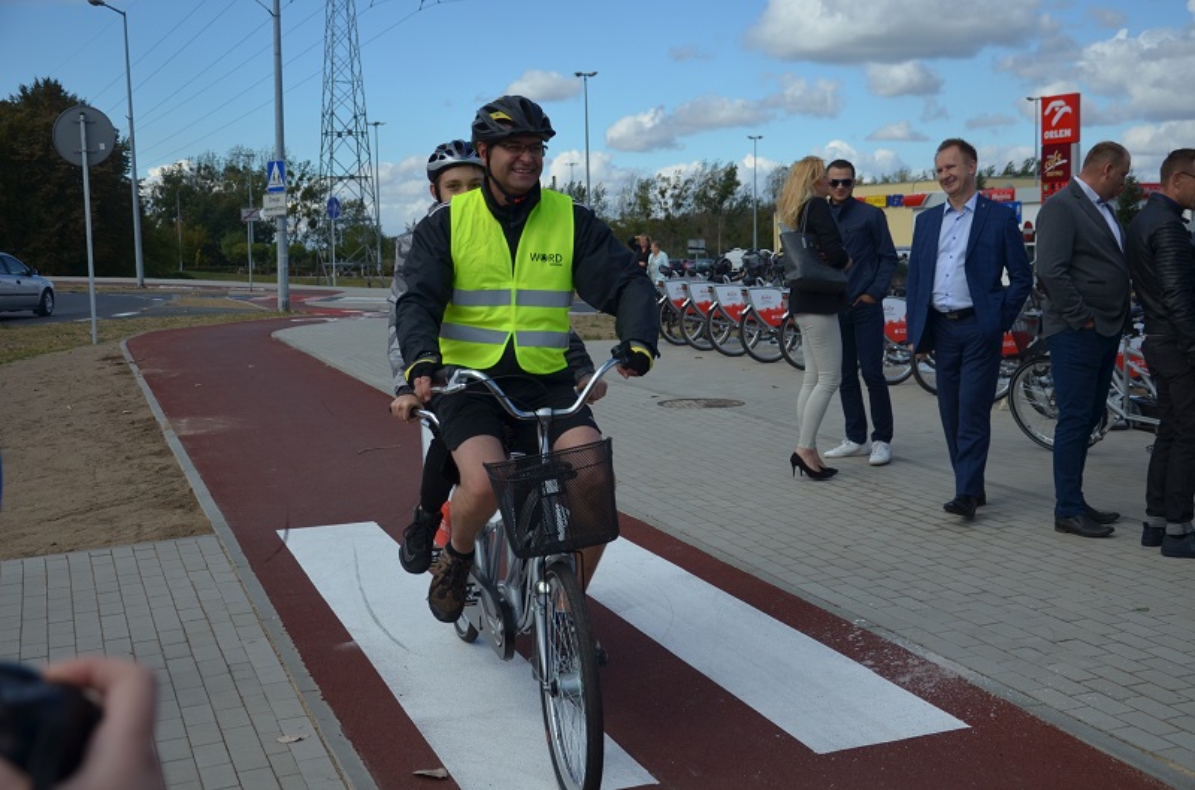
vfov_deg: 29.7
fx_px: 1490
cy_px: 395
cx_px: 598
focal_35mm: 45
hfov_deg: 43.7
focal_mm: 30
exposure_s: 1/2000
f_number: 4.2
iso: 200
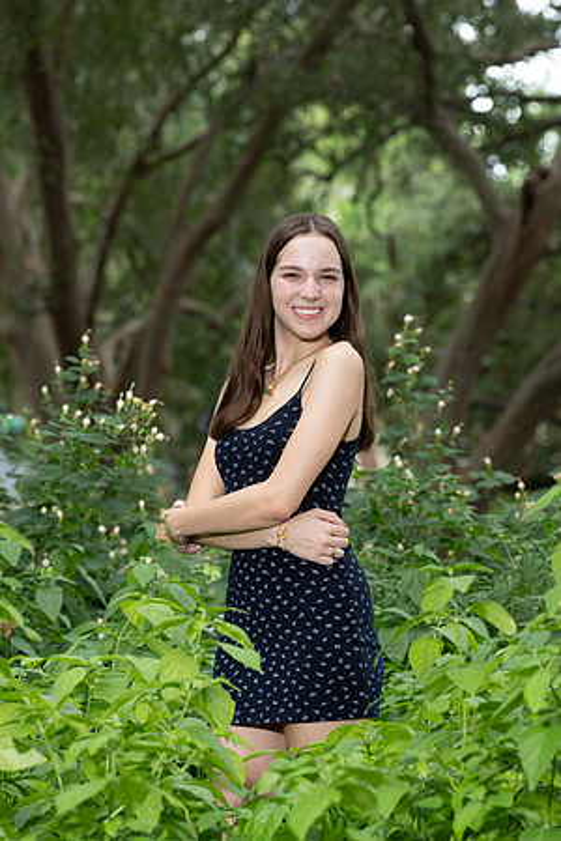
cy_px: 420
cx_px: 280
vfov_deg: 10.3
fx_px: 4675
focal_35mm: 200
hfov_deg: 6.9
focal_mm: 200
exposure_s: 1/200
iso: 1000
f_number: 8
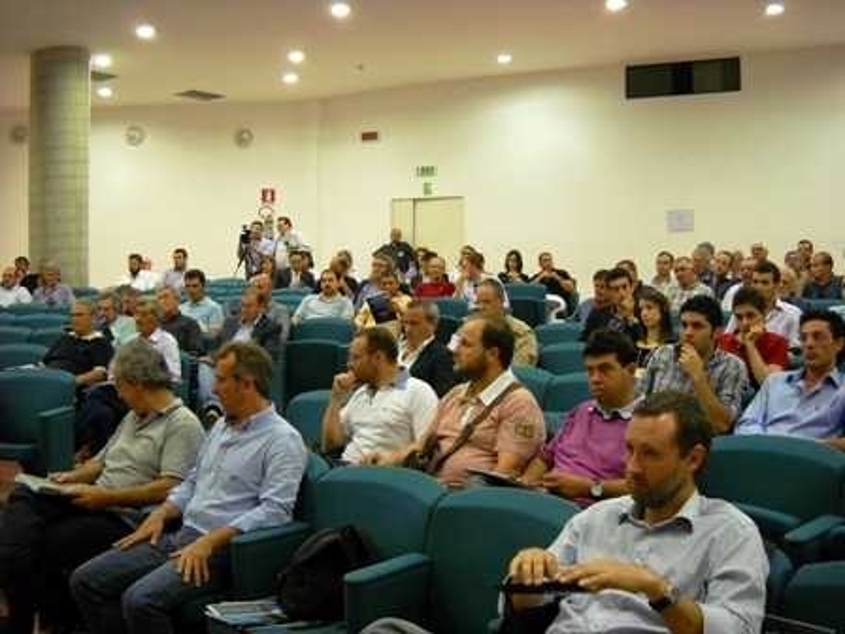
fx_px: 1001
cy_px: 317
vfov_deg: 35.1
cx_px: 422
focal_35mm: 41
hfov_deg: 45.8
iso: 400
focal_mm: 6.72
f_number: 3.1
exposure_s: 1/14
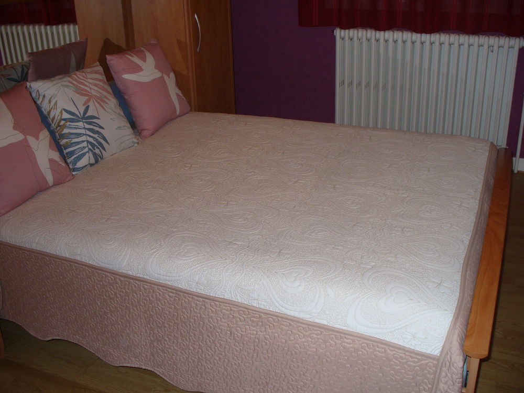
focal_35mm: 37
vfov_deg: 38.7
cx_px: 262
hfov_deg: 50.1
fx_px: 560
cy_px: 196
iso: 100
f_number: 2.8
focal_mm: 6.1
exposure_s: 1/60
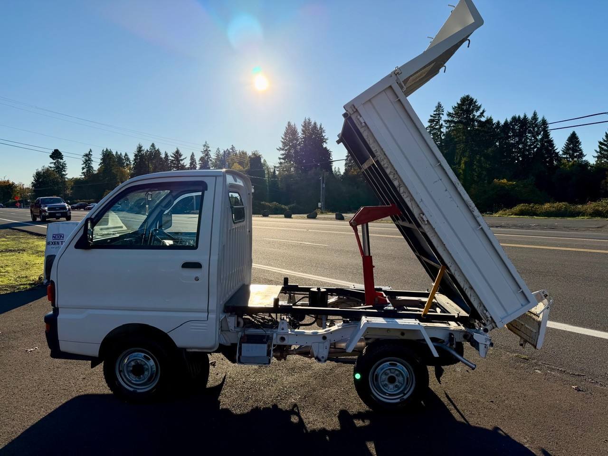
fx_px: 422
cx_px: 304
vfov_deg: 56.8
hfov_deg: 71.6
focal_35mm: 24
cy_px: 228
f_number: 1.78
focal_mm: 6.76
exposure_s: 1/6711
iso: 100
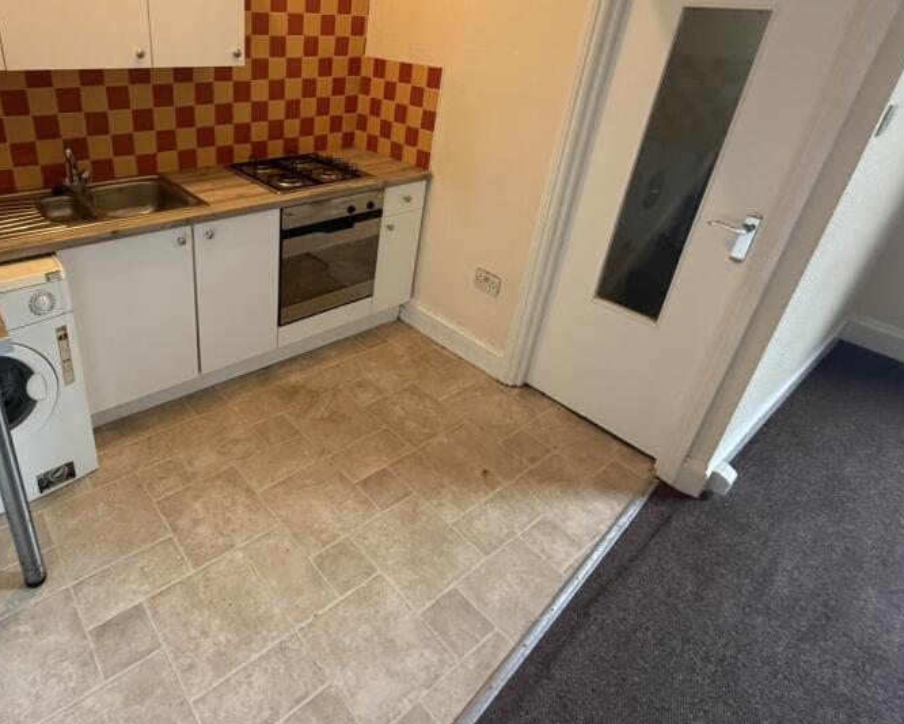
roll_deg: -2.3
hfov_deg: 75.5
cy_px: 283
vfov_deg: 64.8
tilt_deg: -27.0
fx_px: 562
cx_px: 312
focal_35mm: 21
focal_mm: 2.22
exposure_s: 1/50
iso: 250
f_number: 2.2
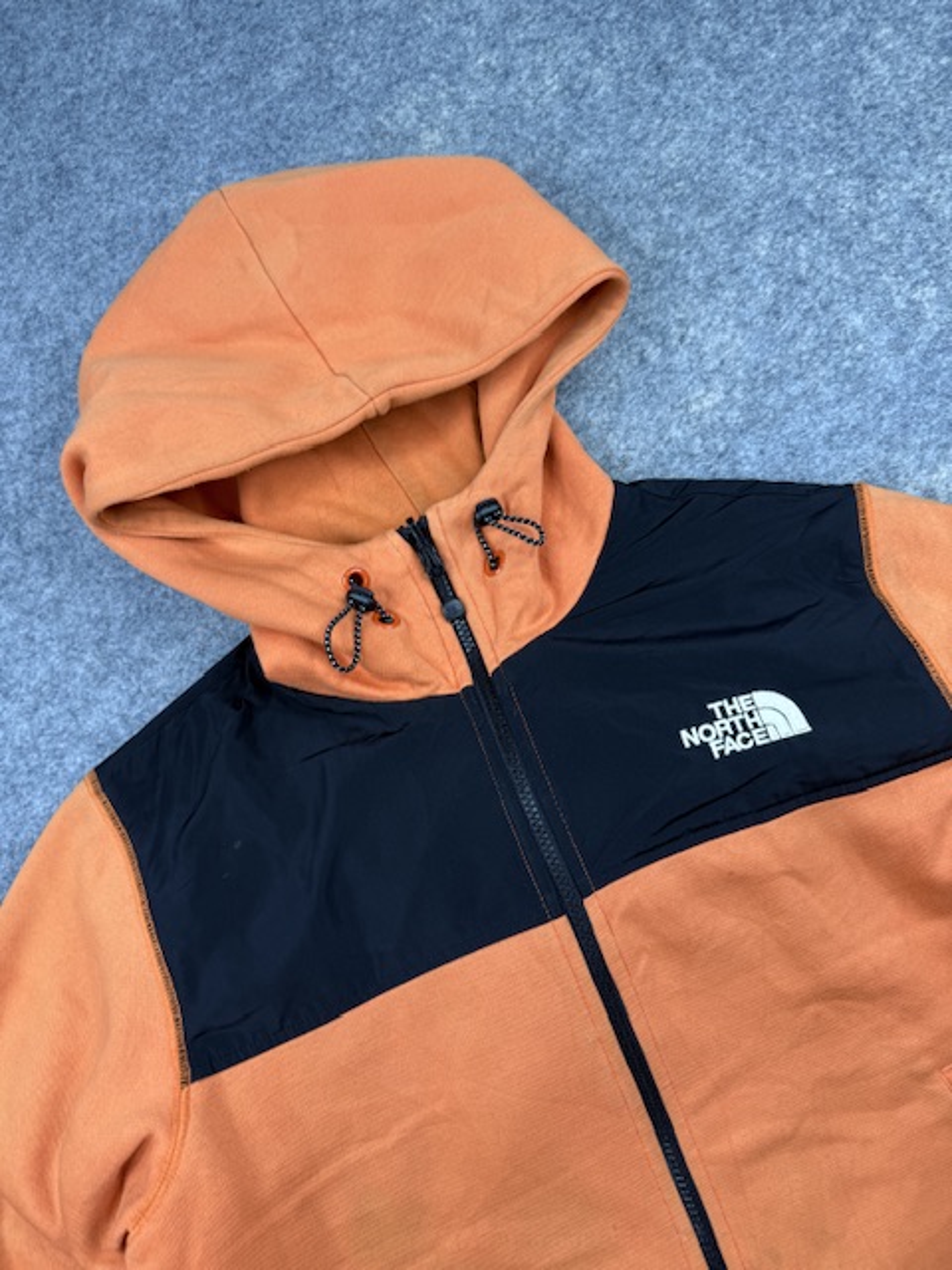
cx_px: 476
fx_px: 880
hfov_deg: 56.8
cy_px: 635
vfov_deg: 71.6
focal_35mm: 24
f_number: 1.78
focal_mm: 6.76
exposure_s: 1/100
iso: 50
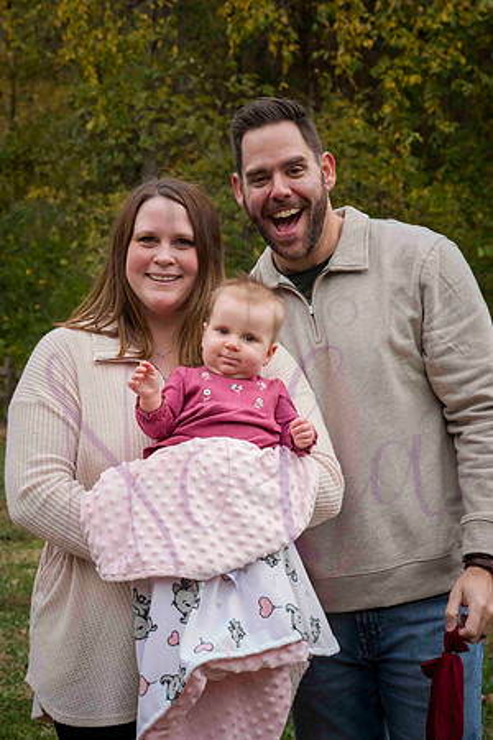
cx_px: 246
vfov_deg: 23.9
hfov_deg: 16.1
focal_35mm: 85
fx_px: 1746
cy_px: 370
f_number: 11
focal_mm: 85
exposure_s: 1/400
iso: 800
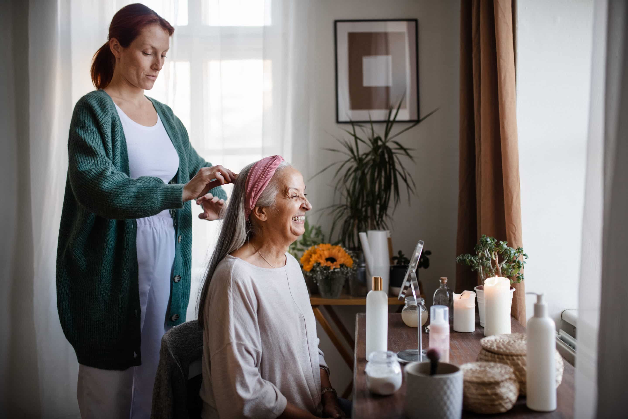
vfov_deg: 37.9
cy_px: 210
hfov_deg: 54.4
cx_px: 314
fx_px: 611
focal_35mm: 35
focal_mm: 35
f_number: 1.8
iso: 500
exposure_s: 1/250
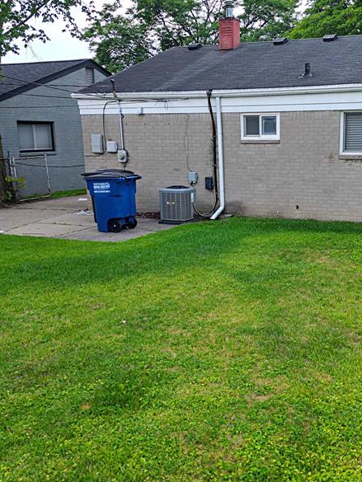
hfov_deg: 33.8
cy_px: 257
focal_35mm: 42
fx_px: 585
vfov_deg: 44.8
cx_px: 263
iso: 110
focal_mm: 6.7
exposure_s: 1/1000
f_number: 1.7
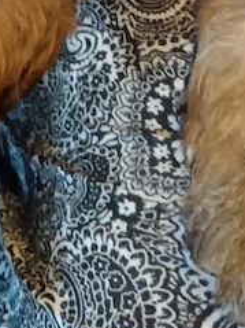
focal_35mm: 151
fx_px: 1426
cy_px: -405
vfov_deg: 11.3
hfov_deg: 9.8
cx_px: 74
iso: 5261
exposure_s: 1/33.3
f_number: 1.9
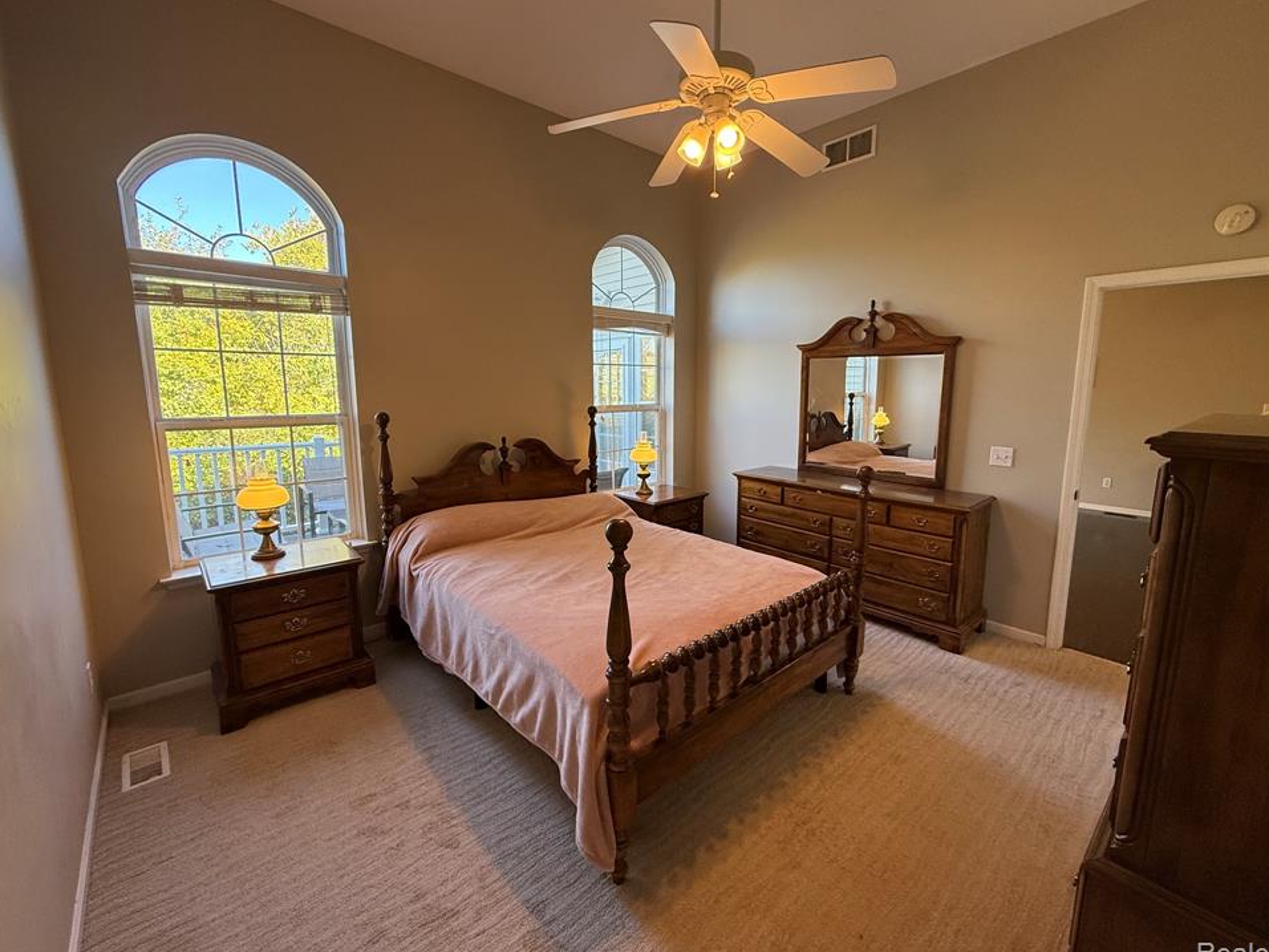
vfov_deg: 81.7
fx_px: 550
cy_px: 465
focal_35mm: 15
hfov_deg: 98.1
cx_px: 652
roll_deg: +0.0
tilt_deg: -7.5
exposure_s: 1/120
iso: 250
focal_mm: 2.22
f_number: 2.2
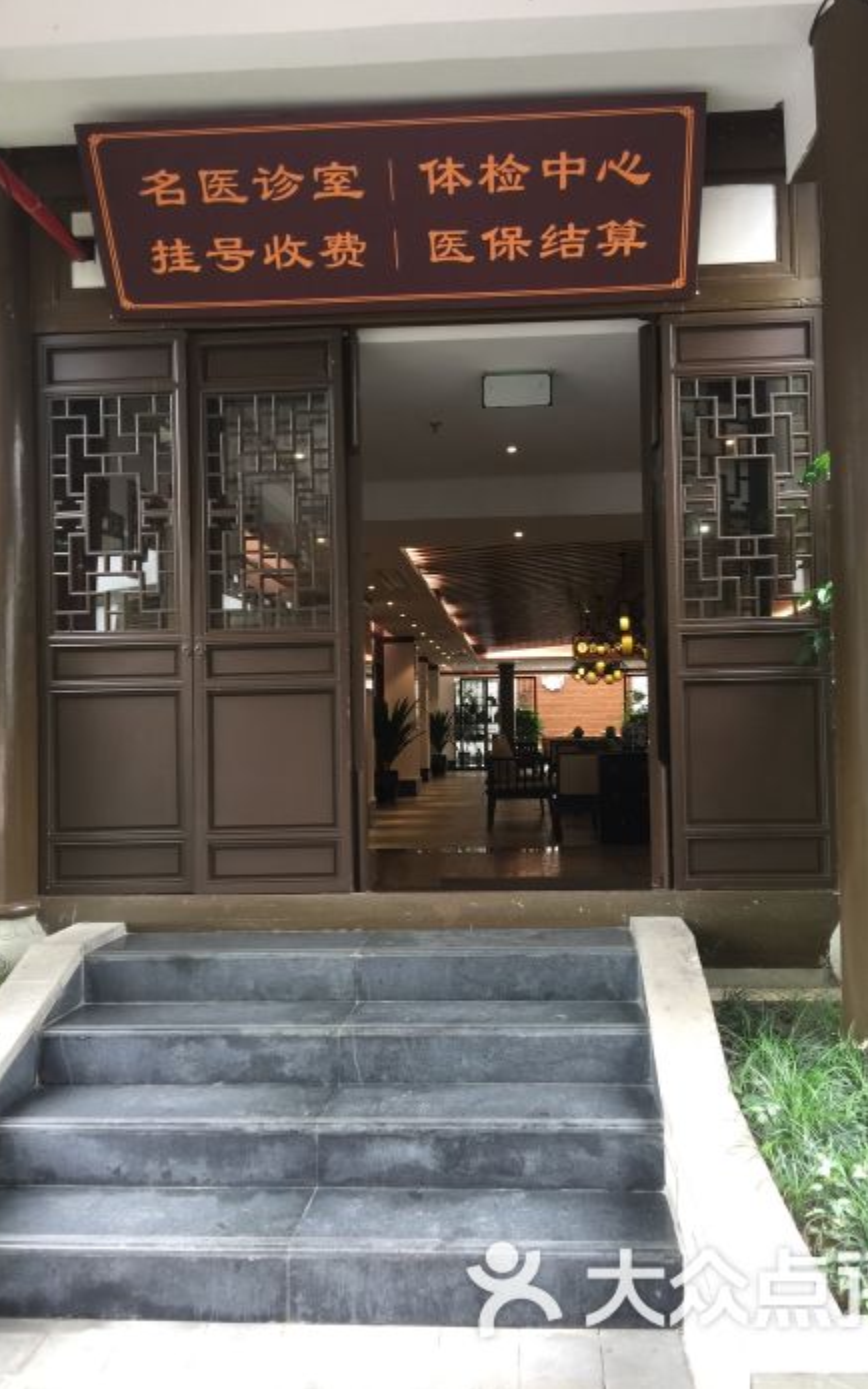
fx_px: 1173
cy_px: 692
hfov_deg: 40.6
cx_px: 443
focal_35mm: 31
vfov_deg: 61.2
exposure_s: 1/15
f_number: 2.2
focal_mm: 4.15
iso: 32
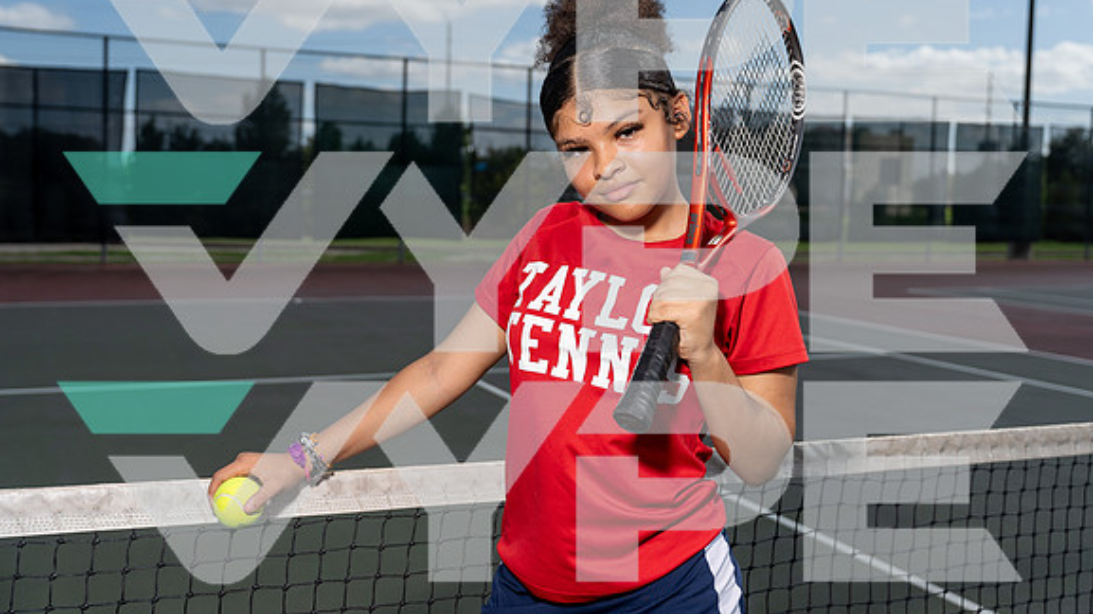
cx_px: 546
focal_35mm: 39
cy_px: 253
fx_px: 1130
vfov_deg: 30.3
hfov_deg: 51.6
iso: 100
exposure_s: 1/1250
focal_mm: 37
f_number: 4
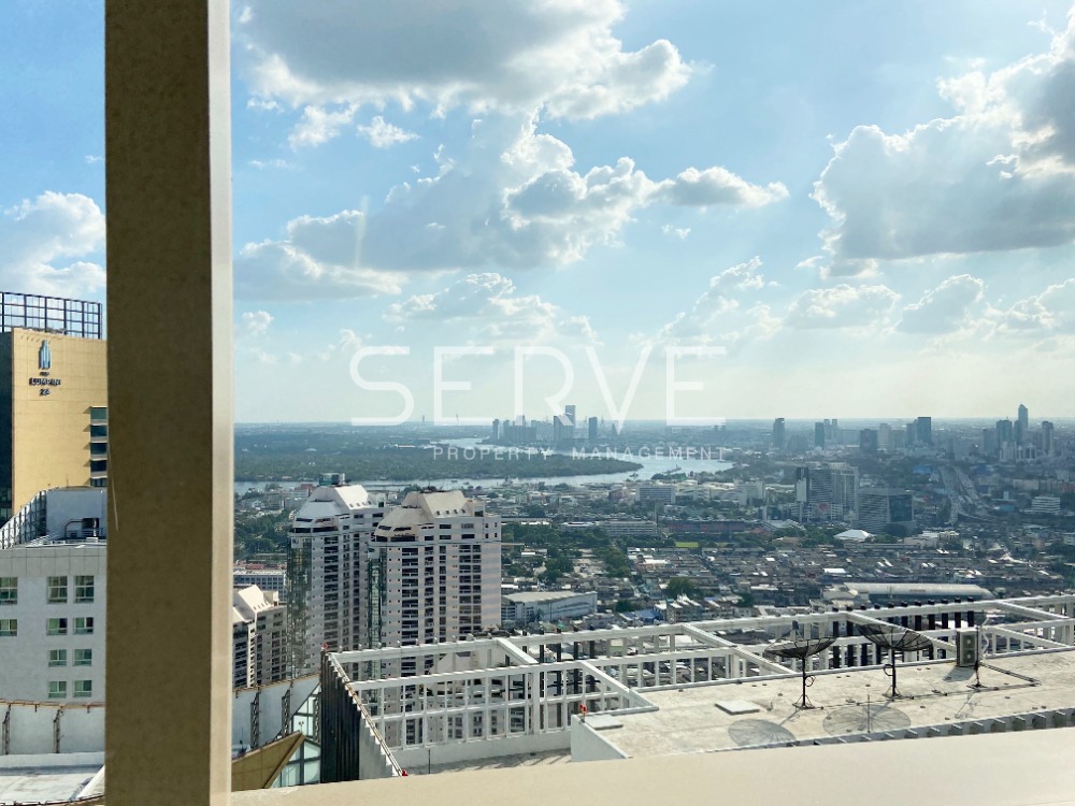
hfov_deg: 67.3
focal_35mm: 26
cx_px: 538
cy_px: 403
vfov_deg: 53.1
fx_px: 807
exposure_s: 1/7194
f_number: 1.8
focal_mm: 4.25
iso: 32
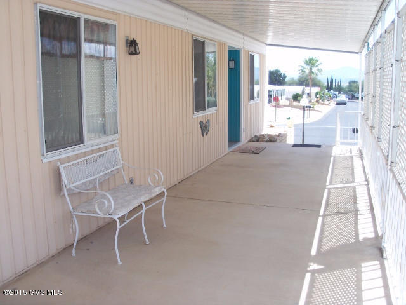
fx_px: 411
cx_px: 203
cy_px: 152
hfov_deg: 52.6
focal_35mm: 35
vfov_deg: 40.7
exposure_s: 1/320
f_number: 3
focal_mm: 6.3
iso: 64
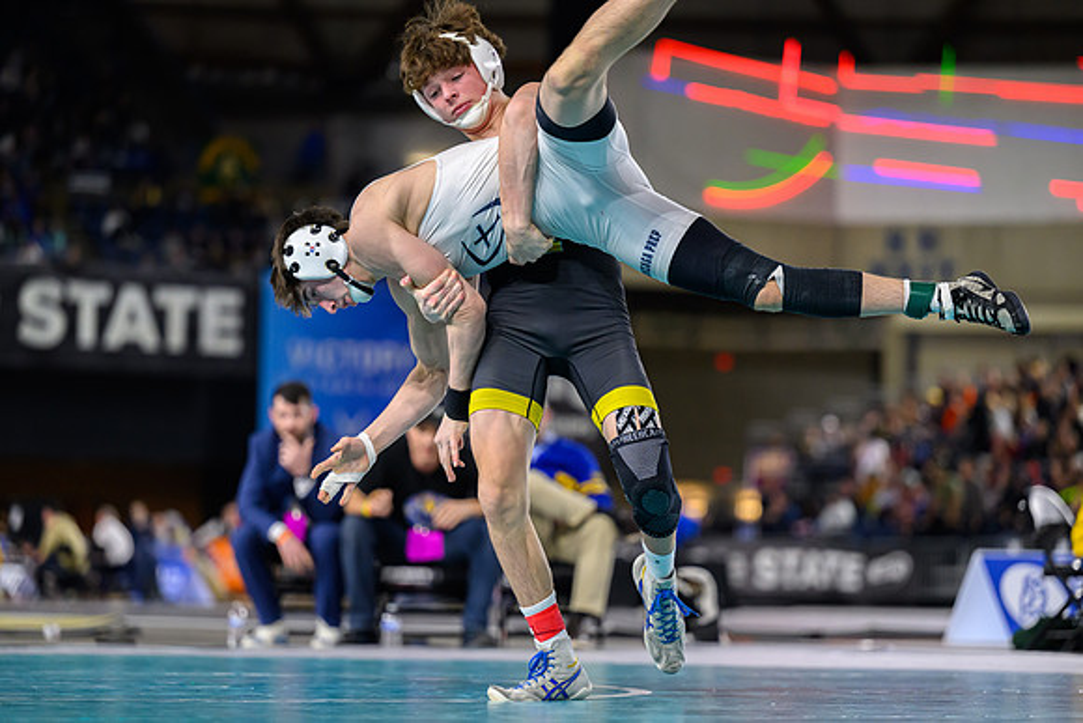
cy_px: 379
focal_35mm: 145
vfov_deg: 9.5
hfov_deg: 14.2
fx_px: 4356
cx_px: 541
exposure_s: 1/800
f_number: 2.8
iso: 2500
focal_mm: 135
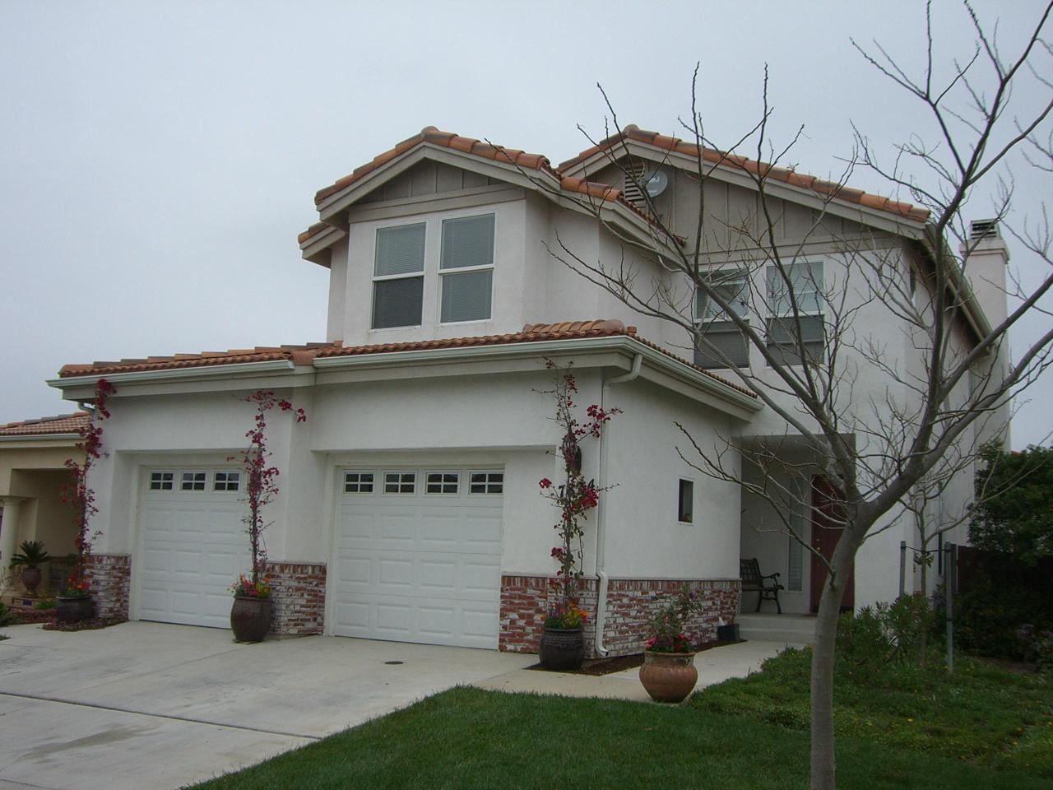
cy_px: 395
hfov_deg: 49.0
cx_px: 526
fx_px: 1156
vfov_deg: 37.7
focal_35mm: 38
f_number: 4.3
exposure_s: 1/1000
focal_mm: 6.2
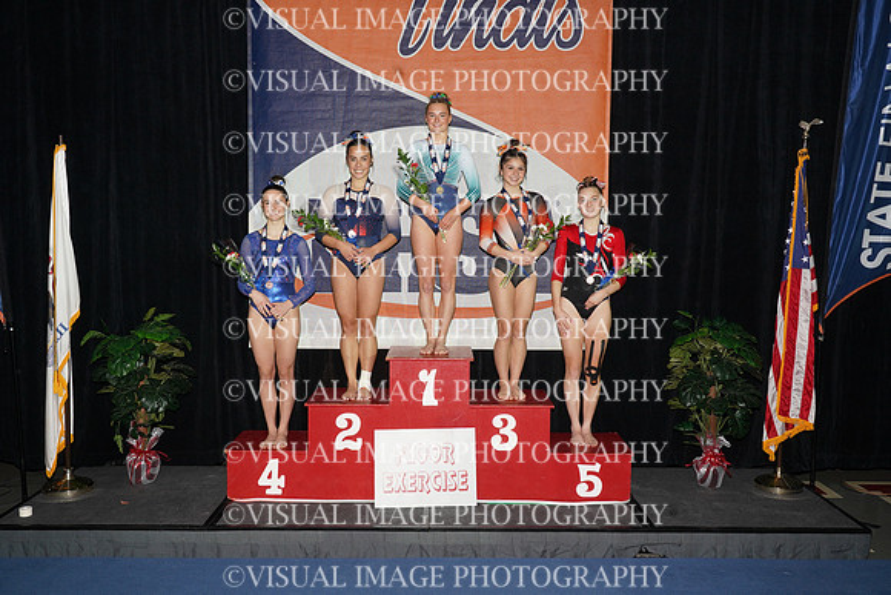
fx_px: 817
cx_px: 446
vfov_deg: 40.0
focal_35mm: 33
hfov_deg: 57.2
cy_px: 298
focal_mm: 33
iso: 500
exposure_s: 1/200
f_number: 9
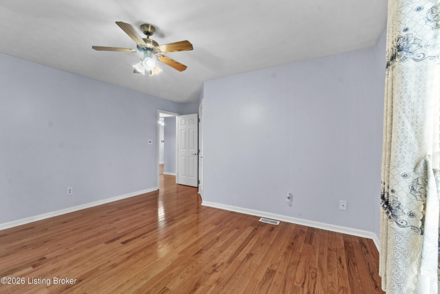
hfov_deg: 100.4
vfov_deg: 77.3
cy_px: 147
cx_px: 220
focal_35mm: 15
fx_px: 183
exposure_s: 1/1.25
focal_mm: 10
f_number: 11
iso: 400
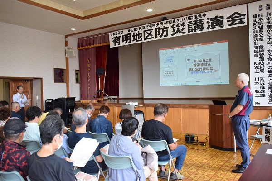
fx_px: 238
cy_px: 90
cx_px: 136
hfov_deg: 59.5
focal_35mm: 32
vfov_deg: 41.7
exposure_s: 1/125
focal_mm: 21
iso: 1000
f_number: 5.6
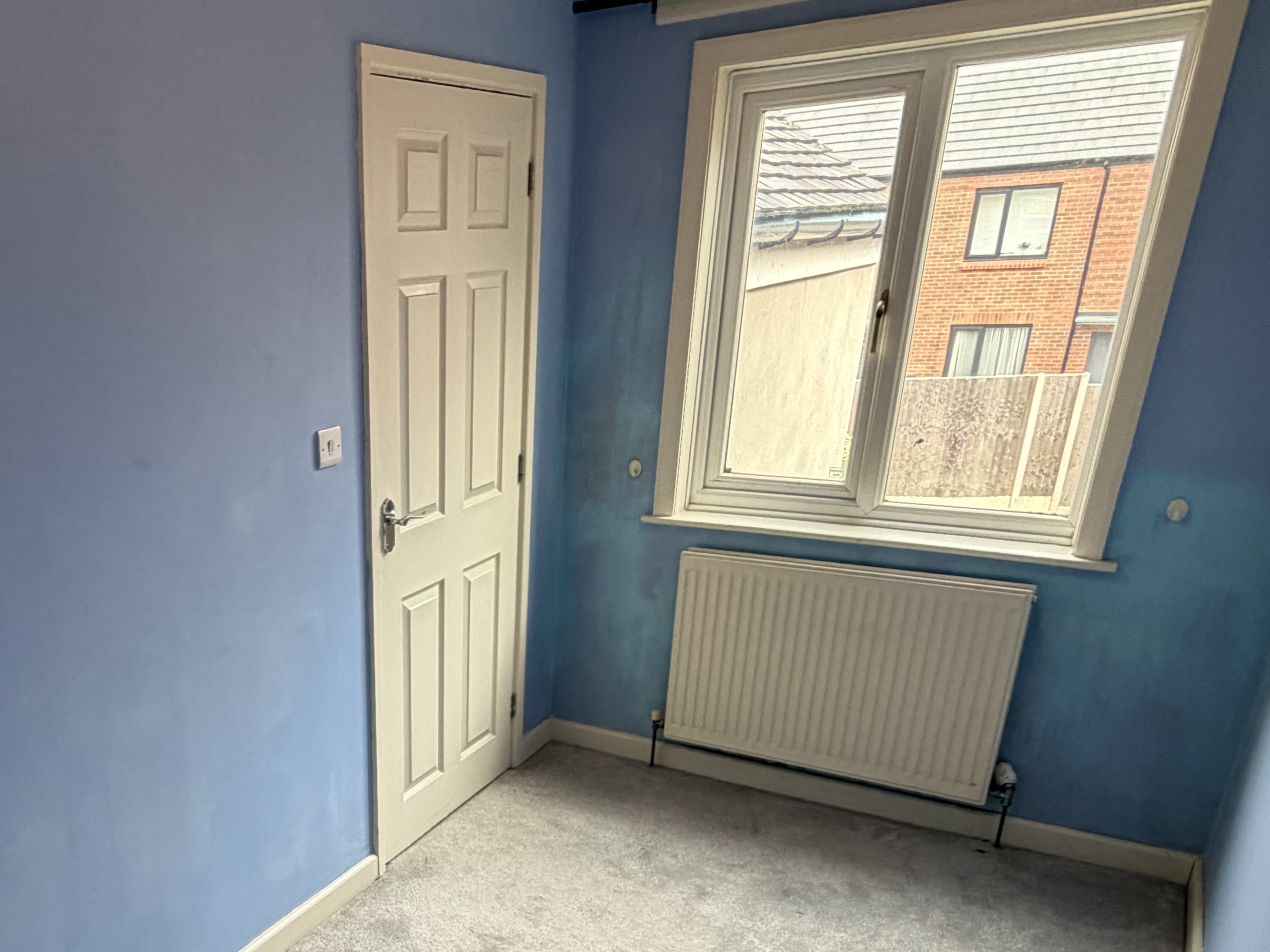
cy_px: 738
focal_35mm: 30
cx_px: 304
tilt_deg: -23.3
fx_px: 1101
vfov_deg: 44.9
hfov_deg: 56.7
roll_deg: +4.1
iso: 250
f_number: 2.2
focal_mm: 2.22
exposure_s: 1/100
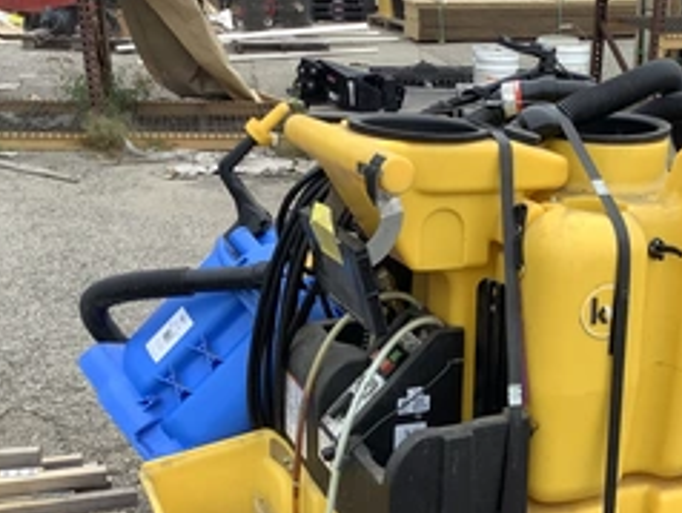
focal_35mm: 52
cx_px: 504
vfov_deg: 27.6
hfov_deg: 36.0
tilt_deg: -26.4
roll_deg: -1.5
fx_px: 1026
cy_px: 404
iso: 25
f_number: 2.4
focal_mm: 3.3
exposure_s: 1/314
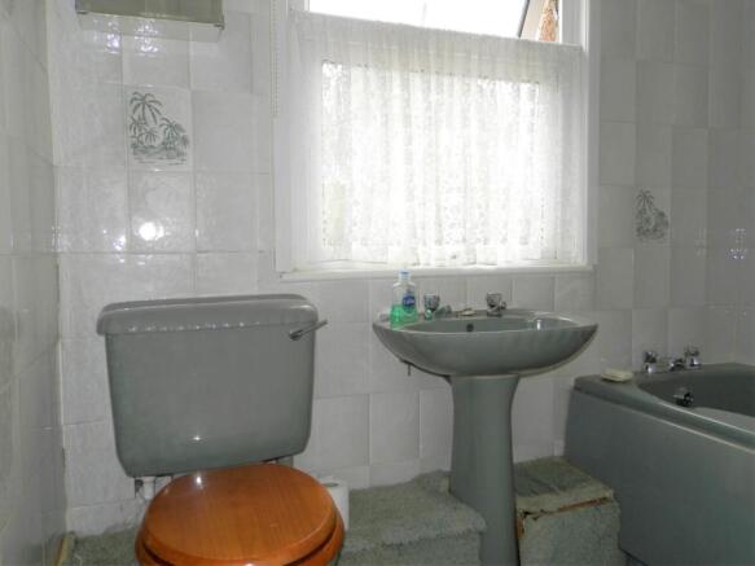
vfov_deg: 54.9
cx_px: 378
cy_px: 283
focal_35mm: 25
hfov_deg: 69.4
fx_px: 545
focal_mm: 4.5
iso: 80
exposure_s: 1/60
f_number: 3.1
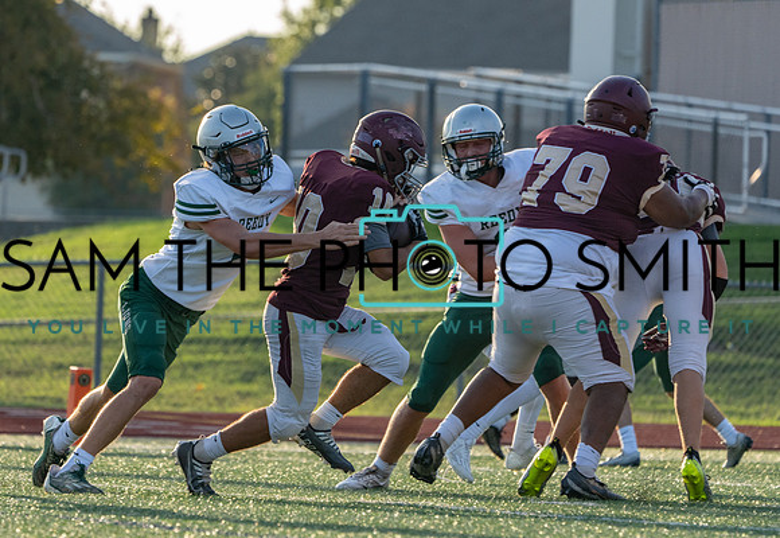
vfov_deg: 3.3
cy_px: 263
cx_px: 364
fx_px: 9328
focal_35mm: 426
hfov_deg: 4.8
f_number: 8
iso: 1250
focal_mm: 358
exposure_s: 1/1250
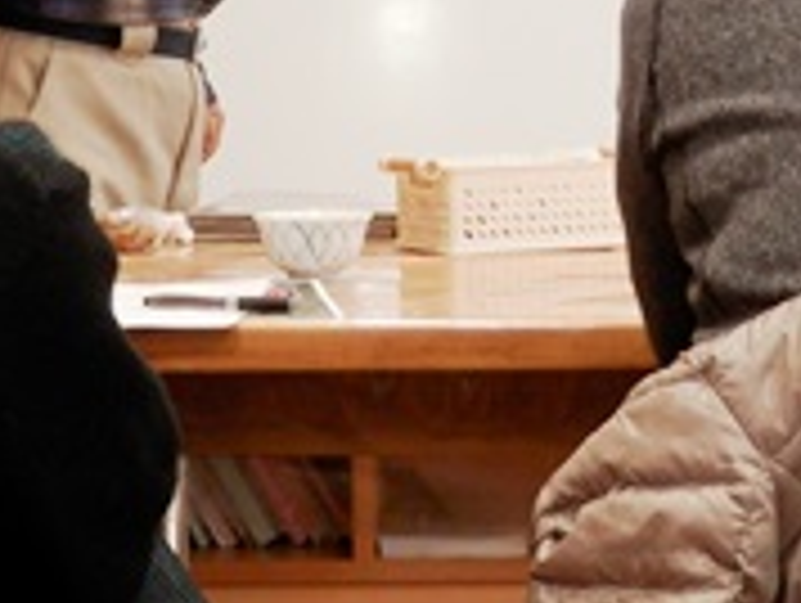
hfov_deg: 15.1
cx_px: 371
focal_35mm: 130
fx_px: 3012
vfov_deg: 11.3
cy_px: -22
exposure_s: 1/40
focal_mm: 9.8
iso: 200
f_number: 4.1
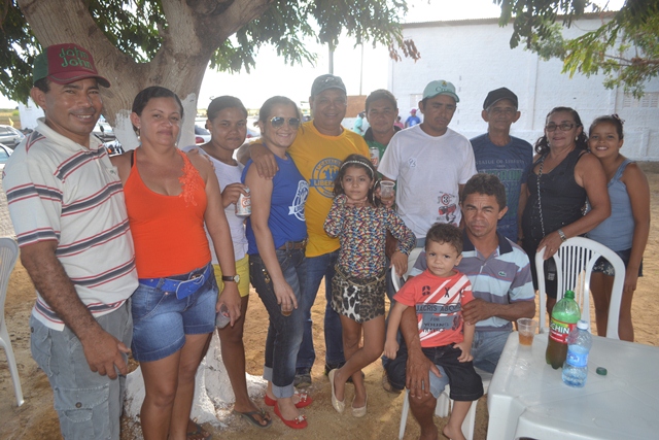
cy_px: 220
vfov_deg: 48.0
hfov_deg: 67.4
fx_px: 494
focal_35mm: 27
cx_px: 330
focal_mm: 18
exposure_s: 1/125
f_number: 4
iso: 100
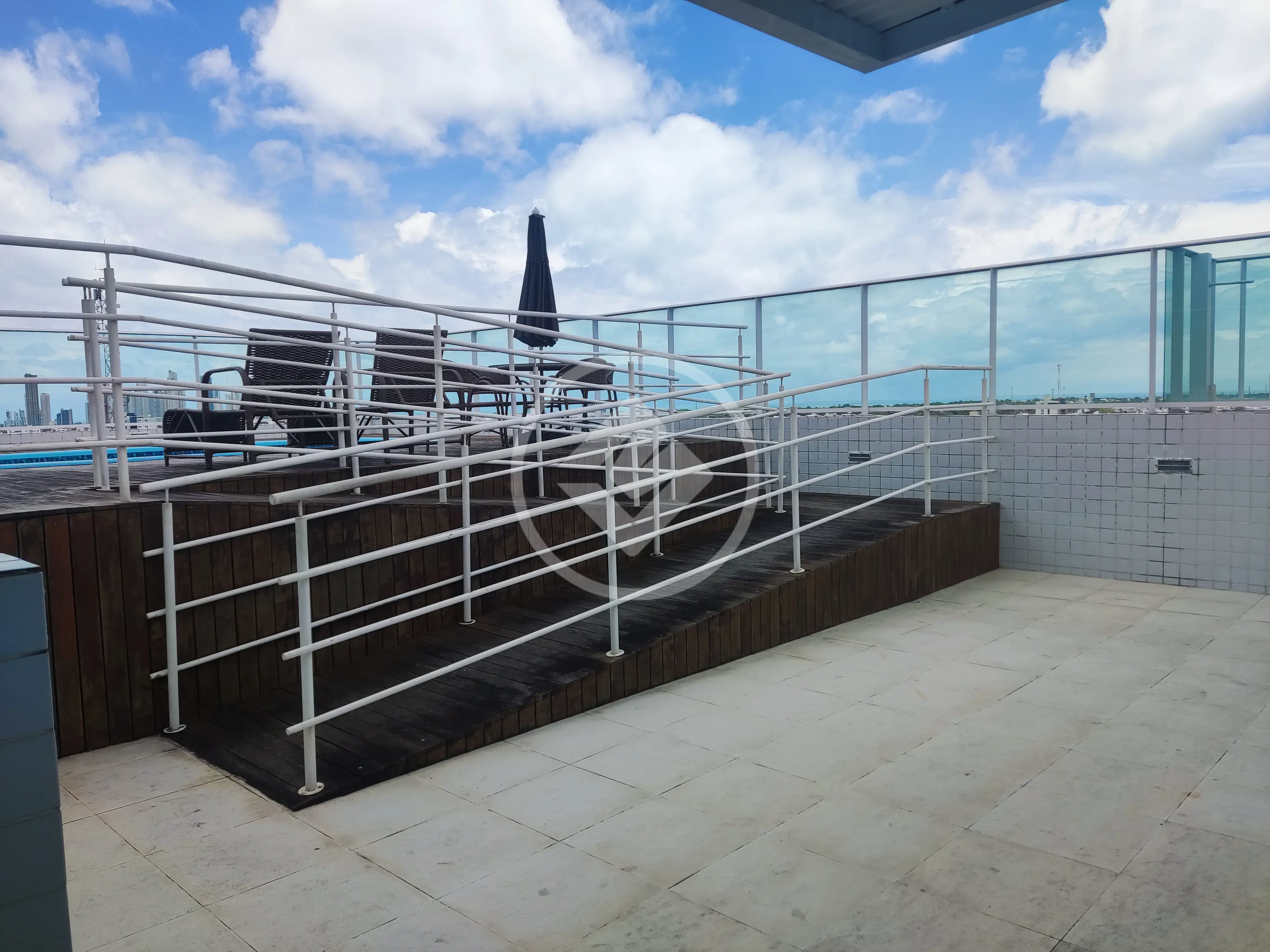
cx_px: 635
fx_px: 917
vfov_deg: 54.9
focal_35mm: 25
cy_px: 476
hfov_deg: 69.4
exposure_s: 1/1891
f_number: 1.79
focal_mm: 4.71
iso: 50
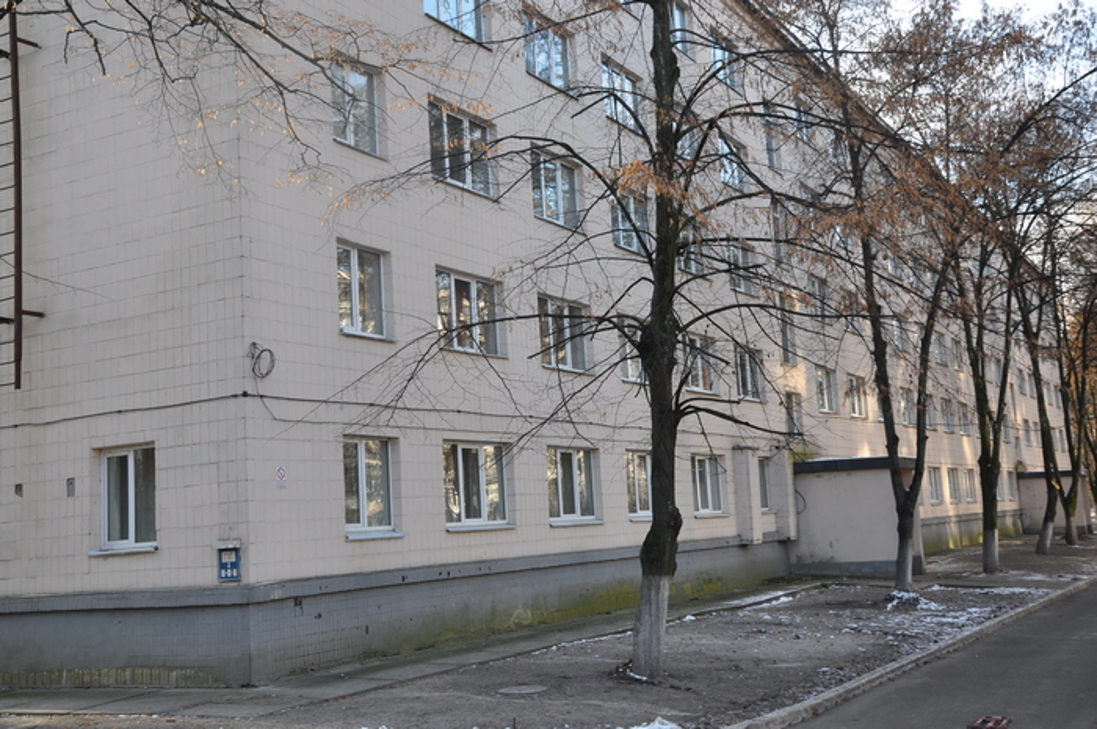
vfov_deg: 34.1
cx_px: 548
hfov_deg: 49.6
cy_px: 364
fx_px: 1187
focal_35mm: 39
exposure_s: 1/125
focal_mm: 26
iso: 200
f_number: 5.6
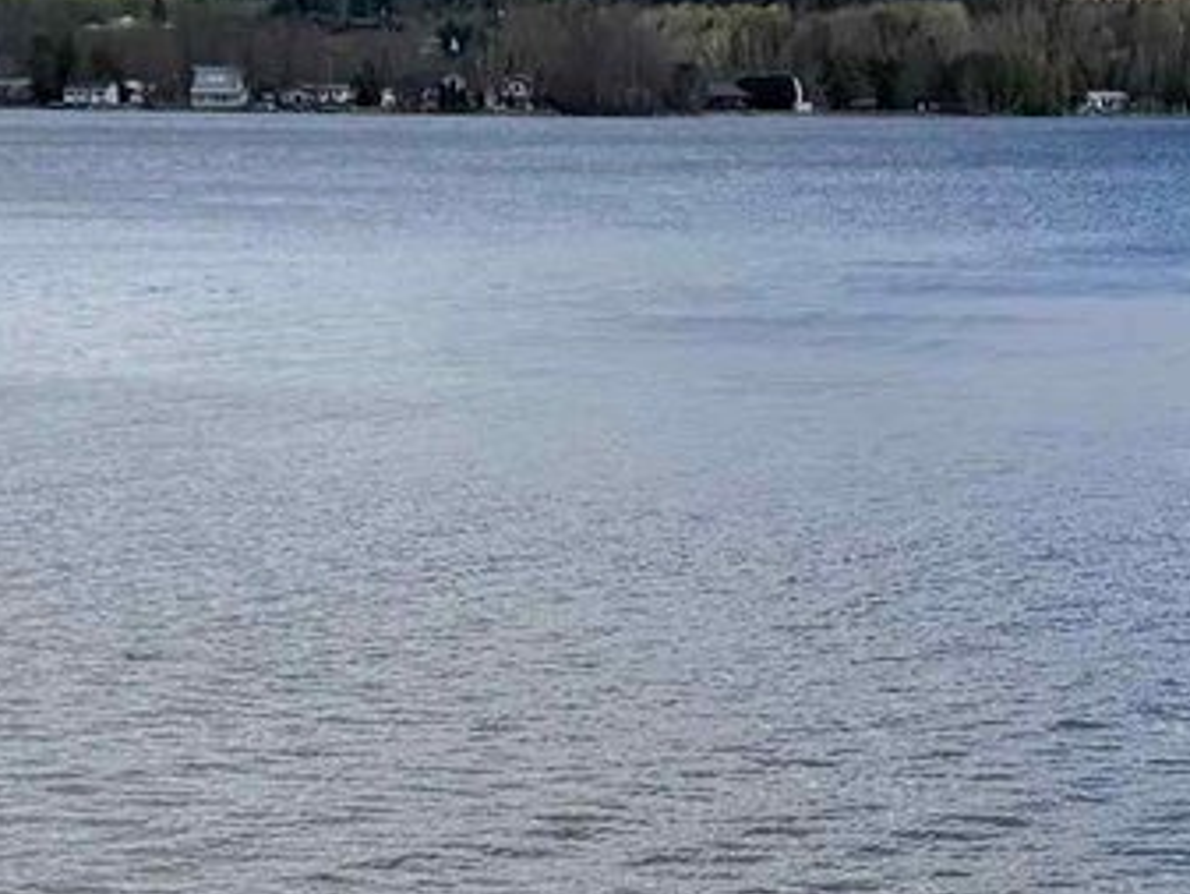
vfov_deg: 12.3
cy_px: 1389
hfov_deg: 17.2
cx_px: 770
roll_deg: -0.9
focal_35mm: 114
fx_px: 3920
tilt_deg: -18.1
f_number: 1.78
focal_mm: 6.76
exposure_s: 1/4608
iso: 80
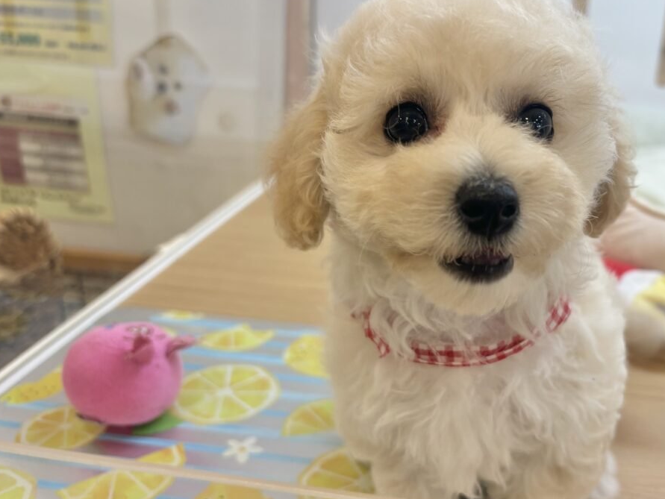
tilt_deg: -23.0
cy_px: 244
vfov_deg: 40.7
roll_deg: -5.2
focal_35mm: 35
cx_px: 440
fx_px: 673
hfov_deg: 51.7
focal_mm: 5.96
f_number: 1.6
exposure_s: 1/100
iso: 64
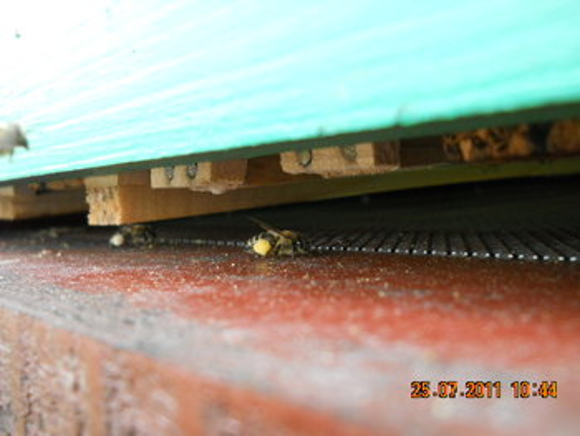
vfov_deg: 35.2
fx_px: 687
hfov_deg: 45.7
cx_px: 290
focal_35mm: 41
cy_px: 218
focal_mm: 6.72
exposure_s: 1/250
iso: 400
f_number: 3.1
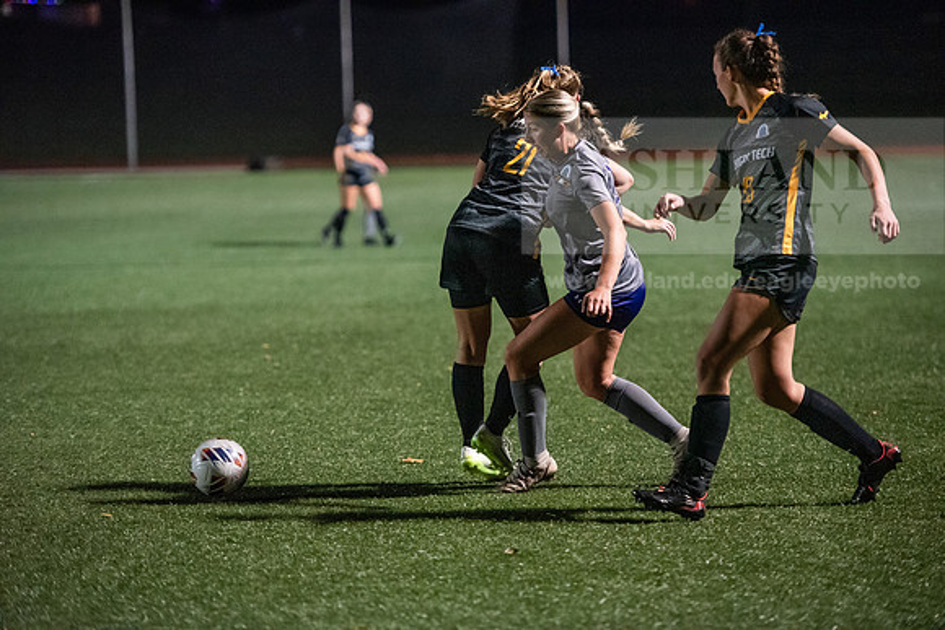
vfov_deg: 9.2
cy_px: 315
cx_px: 472
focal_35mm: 150
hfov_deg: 13.7
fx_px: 3938
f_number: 2.8
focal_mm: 150
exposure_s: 1/1250
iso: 8000
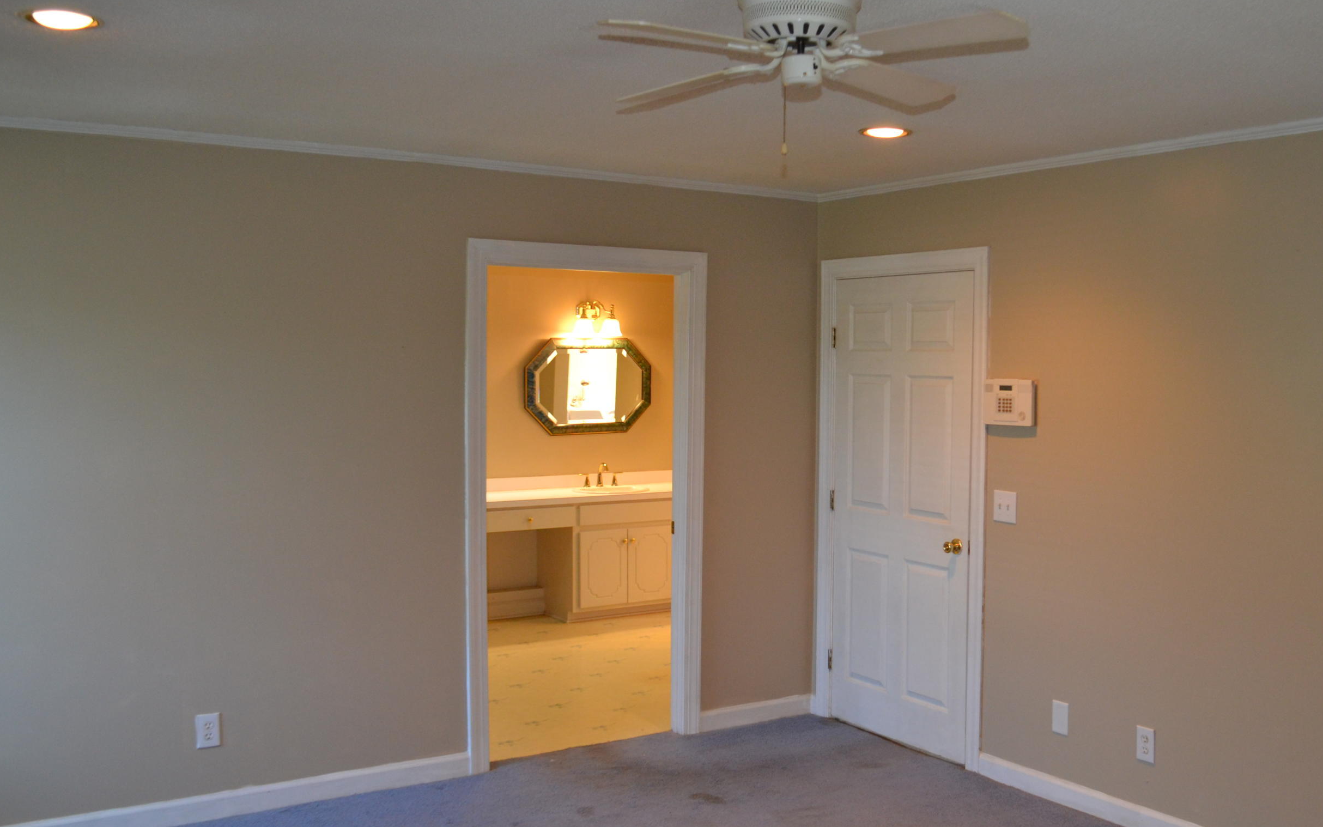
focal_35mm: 34
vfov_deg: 37.2
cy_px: 459
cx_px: 796
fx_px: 1226
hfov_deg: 56.3
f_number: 3.5
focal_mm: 18
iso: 720
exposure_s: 1/60
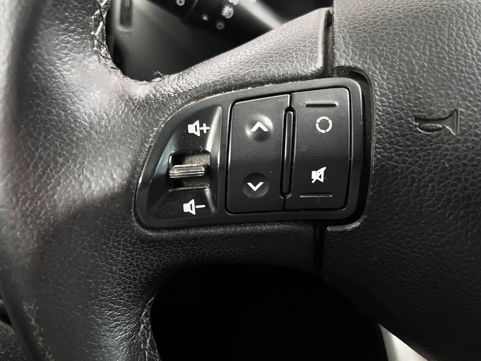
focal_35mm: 26
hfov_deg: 67.3
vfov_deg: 53.1
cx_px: 240
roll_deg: -7.7
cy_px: 180
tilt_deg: -39.6
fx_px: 361
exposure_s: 1/33
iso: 400
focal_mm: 5.1
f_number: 1.6
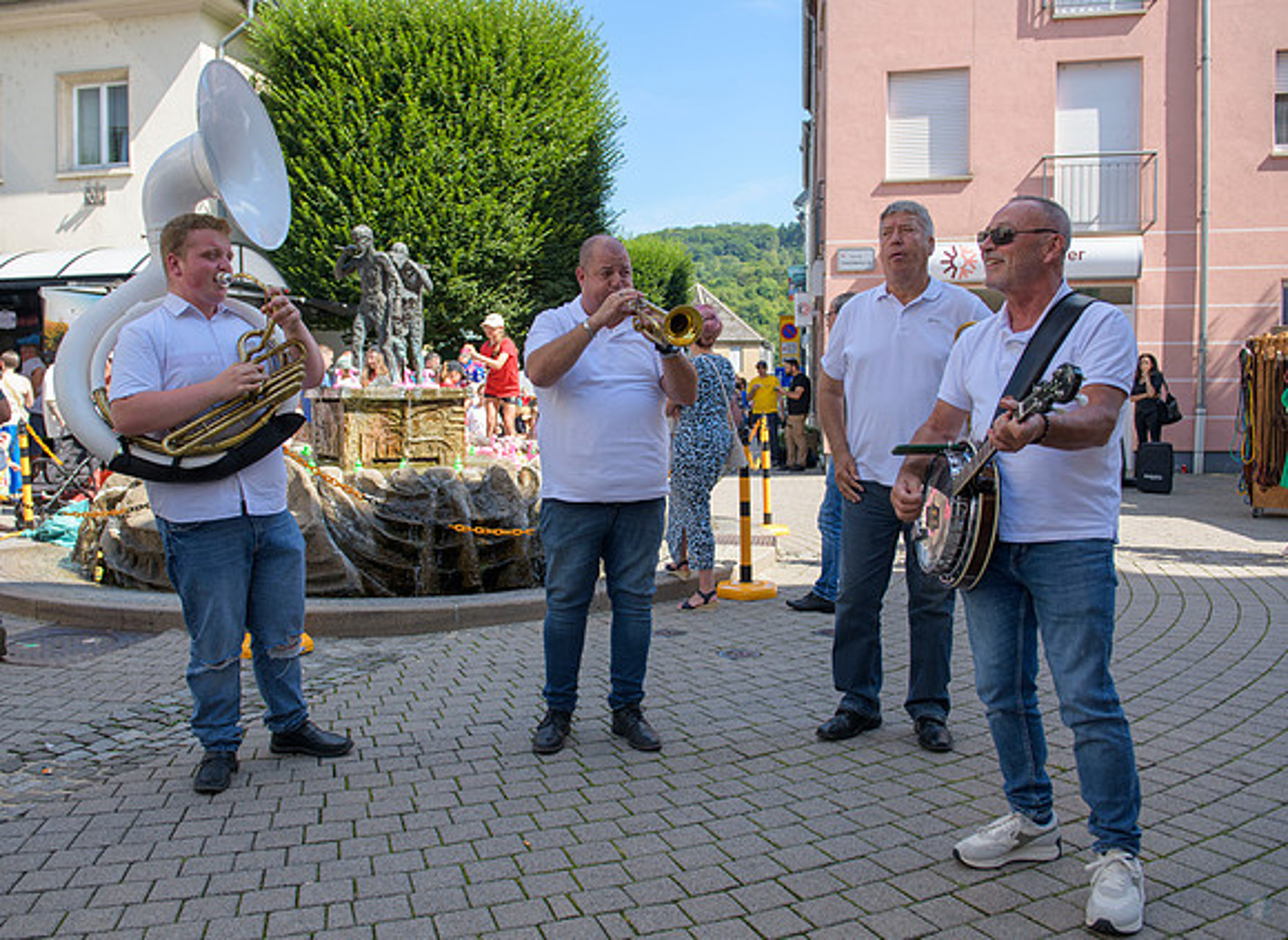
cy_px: 469
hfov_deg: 60.4
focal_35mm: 30
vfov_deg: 46.0
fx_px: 1106
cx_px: 613
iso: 64
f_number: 4.5
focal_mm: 27
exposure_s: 1/250
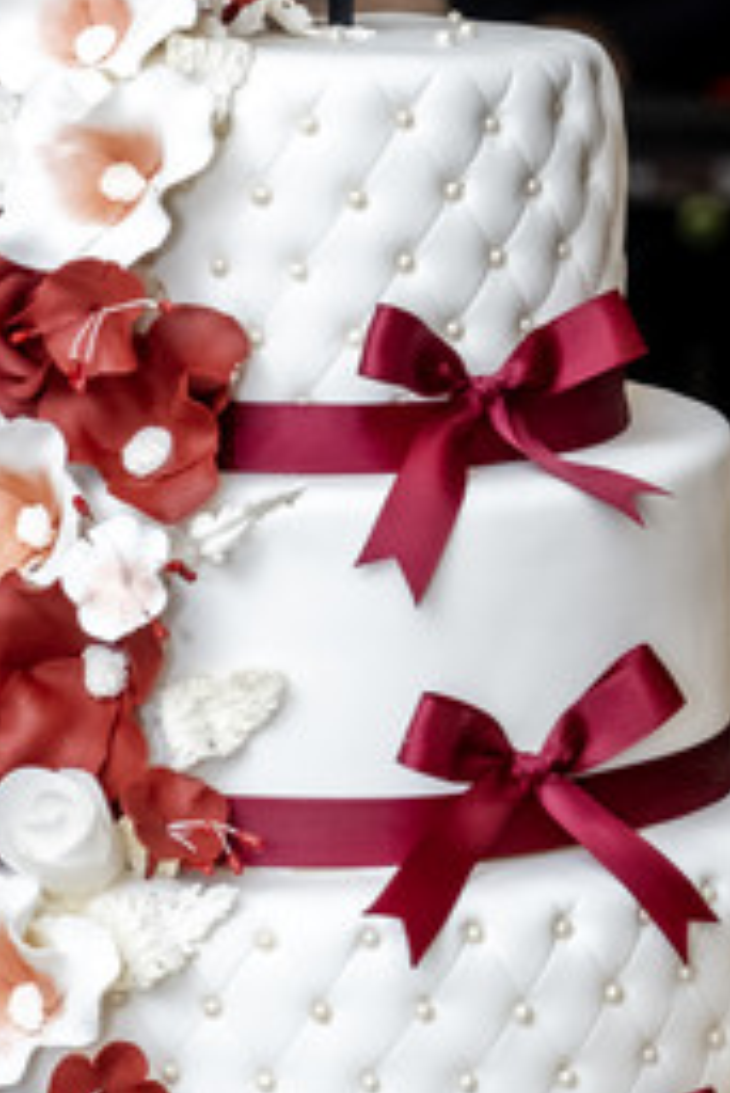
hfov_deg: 8.6
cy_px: 363
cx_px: 365
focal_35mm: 160
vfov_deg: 12.8
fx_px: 4860
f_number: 2.8
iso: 1600
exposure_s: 1/125
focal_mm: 42.7
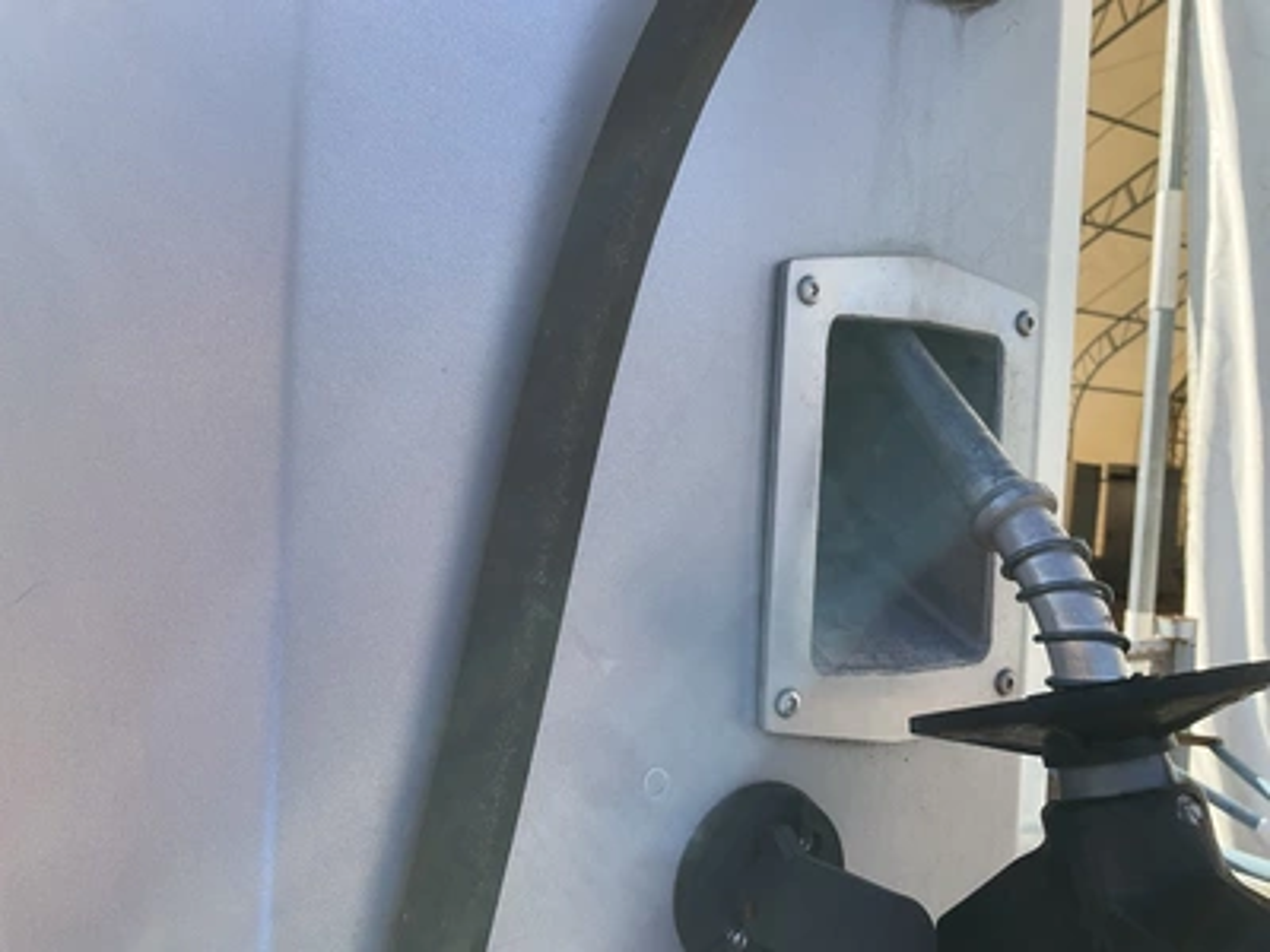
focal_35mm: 29
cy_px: 476
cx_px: 635
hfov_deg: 61.7
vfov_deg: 48.2
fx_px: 1064
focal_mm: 3
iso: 25
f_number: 1.8
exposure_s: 1/674
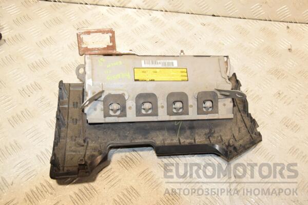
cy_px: 102
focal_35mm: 38
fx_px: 321
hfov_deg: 51.3
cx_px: 154
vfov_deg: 35.5
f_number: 8
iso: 1600
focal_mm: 25
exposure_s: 1/200
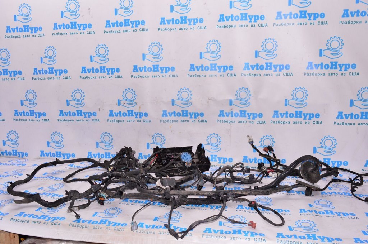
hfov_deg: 62.0
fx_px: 306
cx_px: 184
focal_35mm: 30
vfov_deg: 43.5
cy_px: 122
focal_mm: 20
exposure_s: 1/160
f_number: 8
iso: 1600
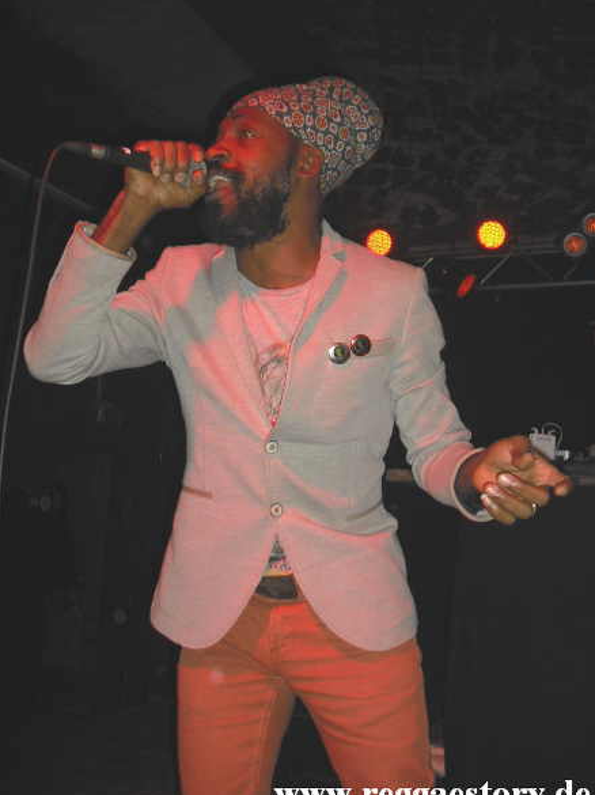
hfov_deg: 36.8
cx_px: 304
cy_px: 405
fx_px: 895
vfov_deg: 47.9
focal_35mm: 39
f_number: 2.8
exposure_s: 1/60
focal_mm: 6.2
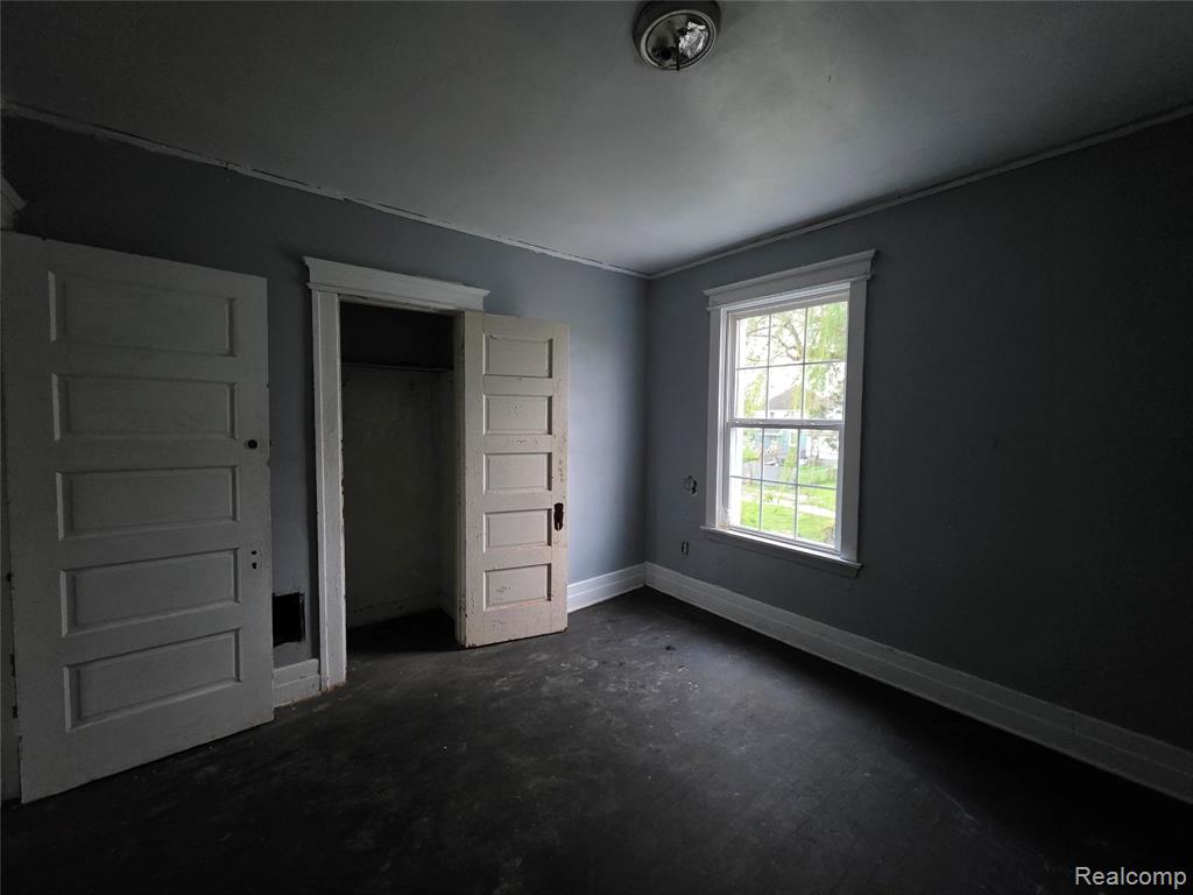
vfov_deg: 89.9
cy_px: 448
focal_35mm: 13
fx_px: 448
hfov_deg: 106.2
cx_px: 596
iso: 1000
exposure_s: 1/60
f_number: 1.9
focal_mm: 2.2
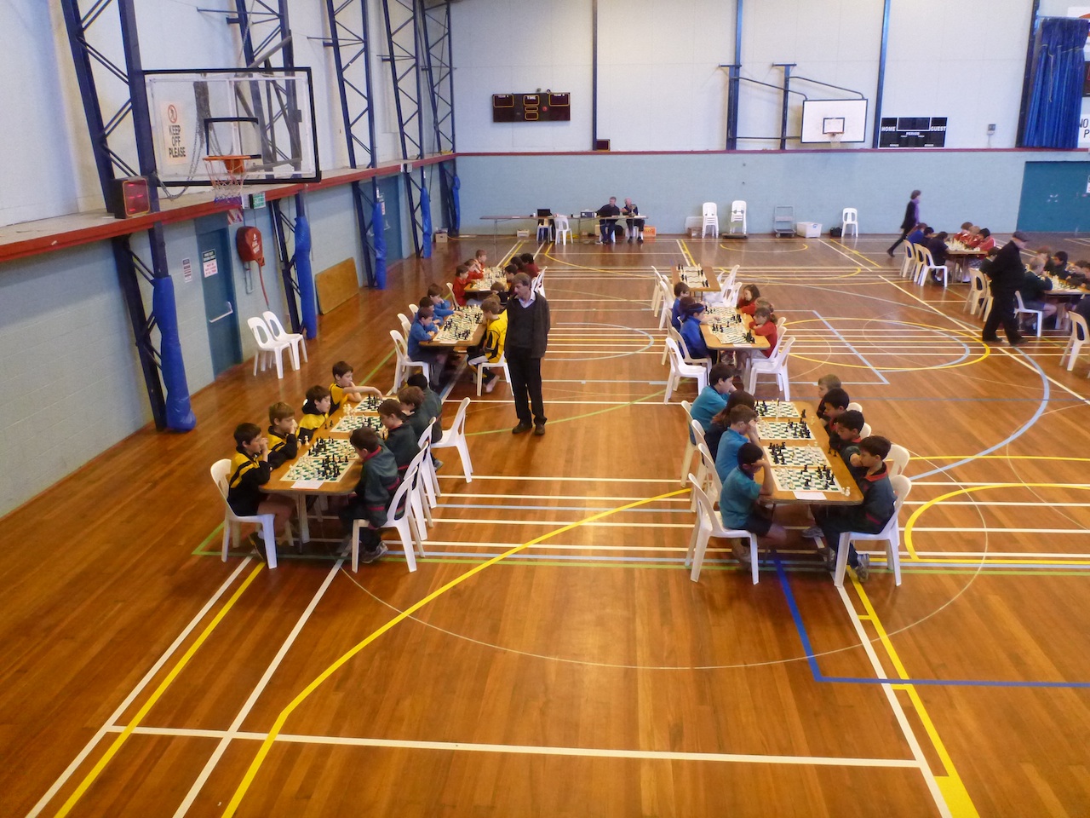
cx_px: 545
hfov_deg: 63.4
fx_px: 882
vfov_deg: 49.7
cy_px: 409
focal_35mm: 28
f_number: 3.3
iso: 800
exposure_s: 1/40
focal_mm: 4.9
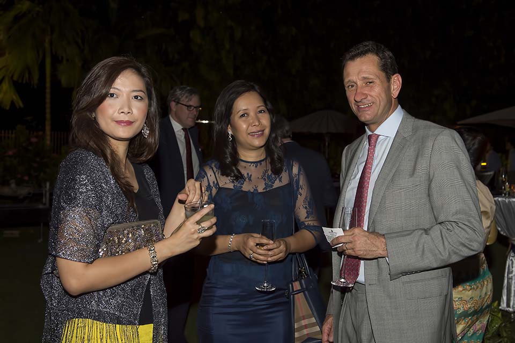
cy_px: 172
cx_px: 258
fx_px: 515
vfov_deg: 36.8
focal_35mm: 36
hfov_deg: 53.2
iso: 400
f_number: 5.6
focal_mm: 36
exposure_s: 1/60
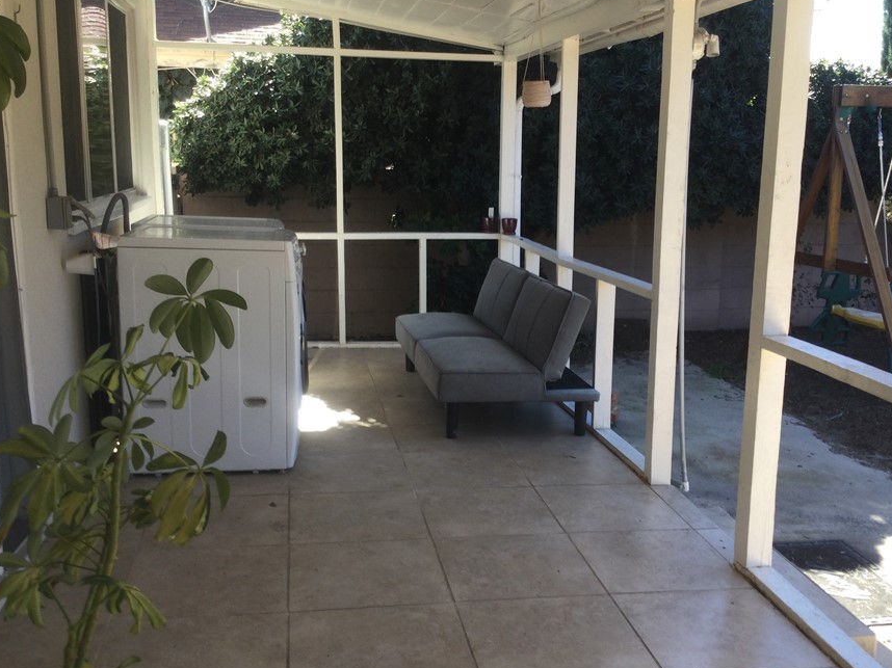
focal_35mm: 37
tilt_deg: -14.4
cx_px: 484
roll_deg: -0.9
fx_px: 953
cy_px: 358
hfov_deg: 50.1
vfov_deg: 38.6
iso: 25
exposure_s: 1/128
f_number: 2.4
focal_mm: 3.3
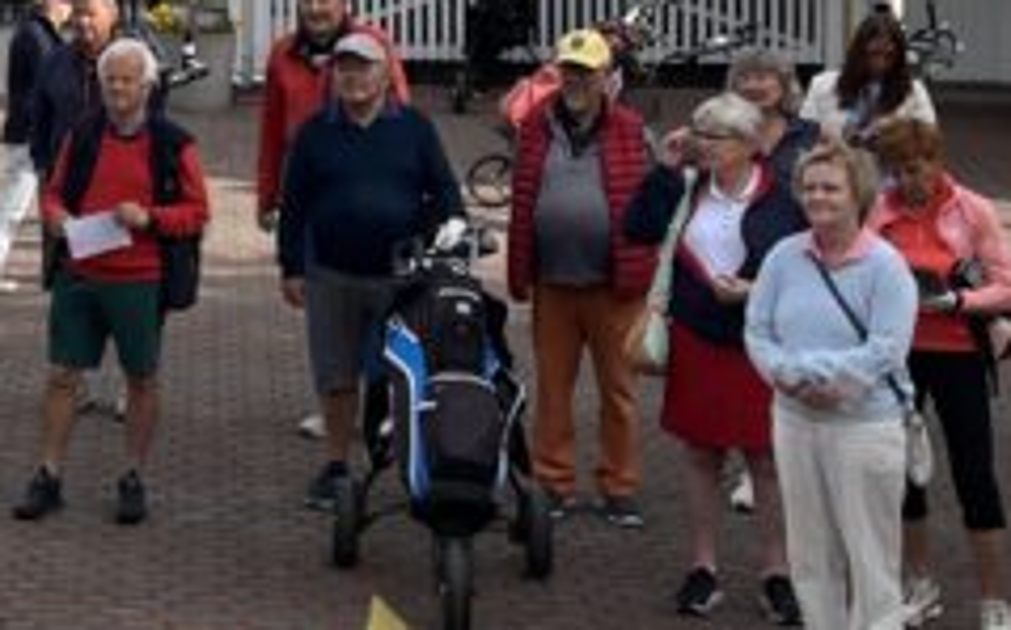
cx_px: -508
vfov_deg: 10.9
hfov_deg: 16.2
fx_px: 3249
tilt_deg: -0.5
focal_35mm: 118
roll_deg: +1.3
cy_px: -148
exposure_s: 1/3521
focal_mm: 5.1
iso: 50
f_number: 1.6
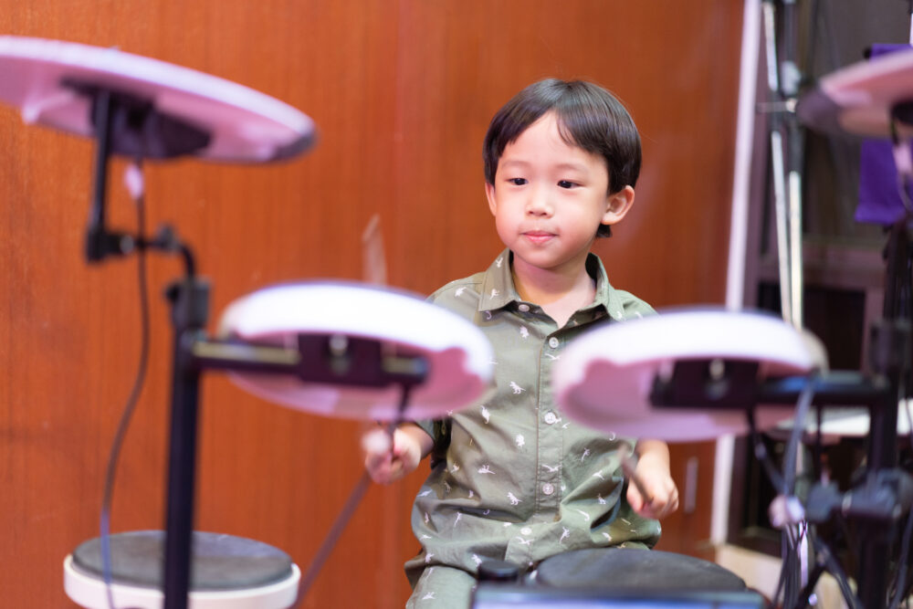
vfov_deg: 24.6
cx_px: 456
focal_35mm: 55
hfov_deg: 36.2
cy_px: 304
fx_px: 1395
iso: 640
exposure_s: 1/100
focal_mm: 55
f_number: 1.8
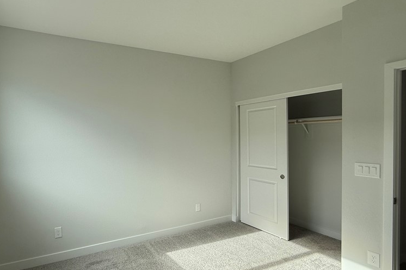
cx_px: 137
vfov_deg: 61.9
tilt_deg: -1.4
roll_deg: +0.8
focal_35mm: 20
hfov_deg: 81.3
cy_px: 142
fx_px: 225
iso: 50
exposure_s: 1/174
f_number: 2.2
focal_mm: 2.22
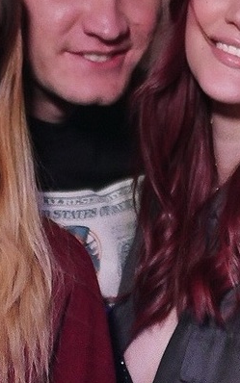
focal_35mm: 220
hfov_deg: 6.0
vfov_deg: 9.4
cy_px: 419
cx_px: 59
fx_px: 2301
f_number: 1.7
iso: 1600
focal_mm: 25
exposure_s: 1/80
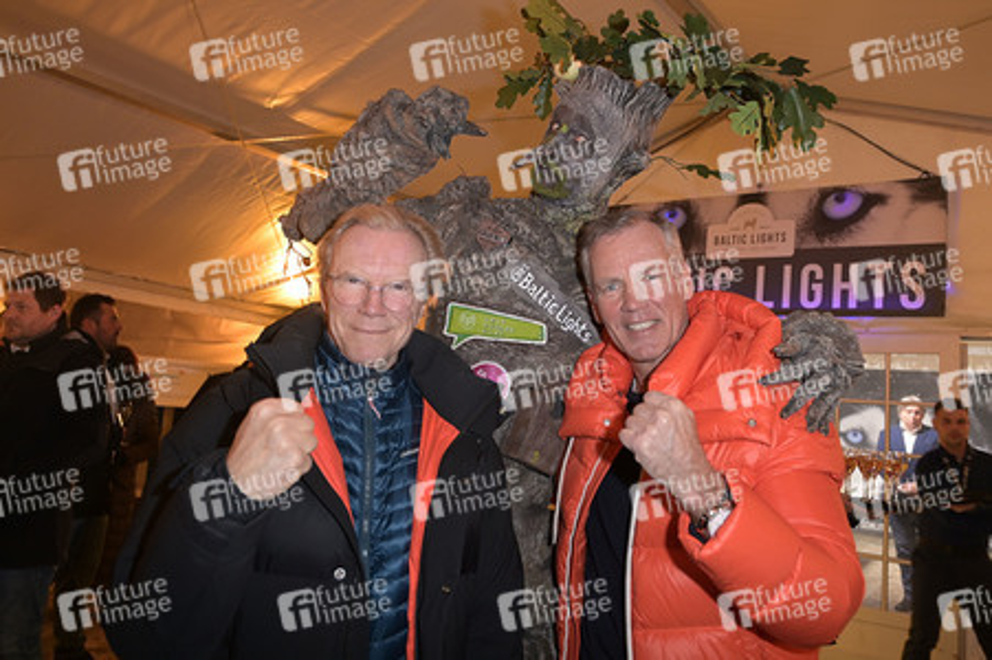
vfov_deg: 53.1
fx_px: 661
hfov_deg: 73.8
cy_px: 330
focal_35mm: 24
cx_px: 496
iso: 2000
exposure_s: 1/50
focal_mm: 24
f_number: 4
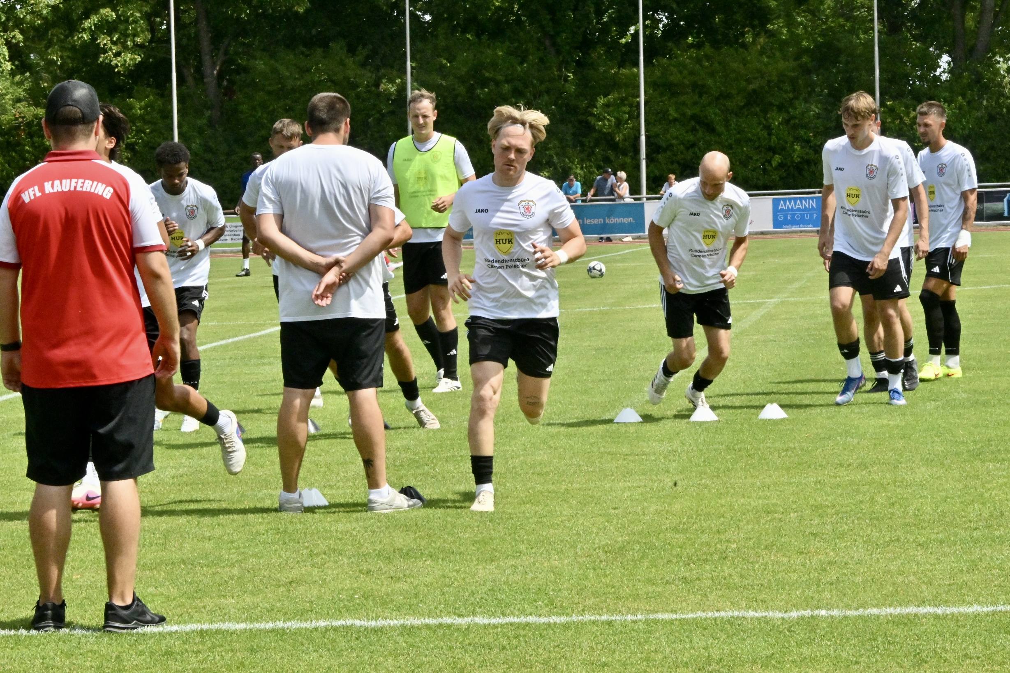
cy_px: 336
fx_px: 2946
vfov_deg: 13.0
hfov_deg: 19.5
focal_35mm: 105
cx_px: 505
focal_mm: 105
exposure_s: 1/1250
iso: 3200
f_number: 29
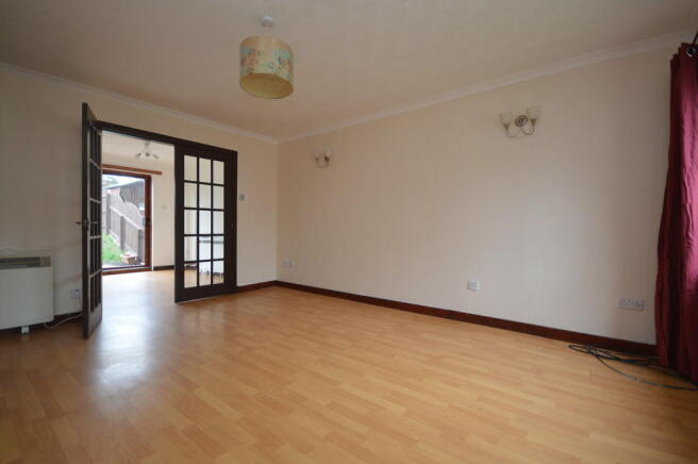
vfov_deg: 77.2
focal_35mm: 15
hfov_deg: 100.4
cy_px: 232
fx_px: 291
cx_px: 349
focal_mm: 10
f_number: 4.5
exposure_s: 1/80
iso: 400
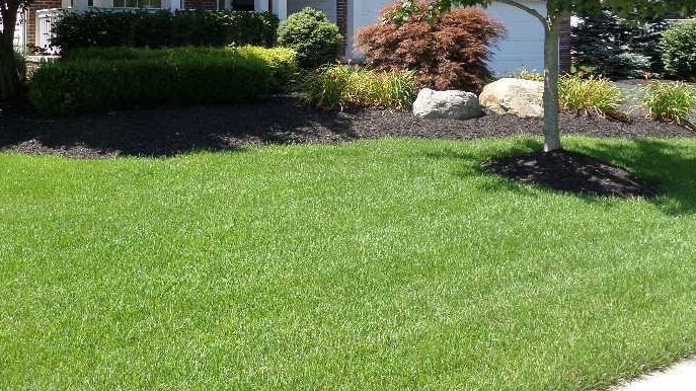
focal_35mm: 39
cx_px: 230
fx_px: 720
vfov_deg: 29.1
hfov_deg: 50.7
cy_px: 34
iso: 80
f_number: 3.1
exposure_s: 1/500
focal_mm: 4.3
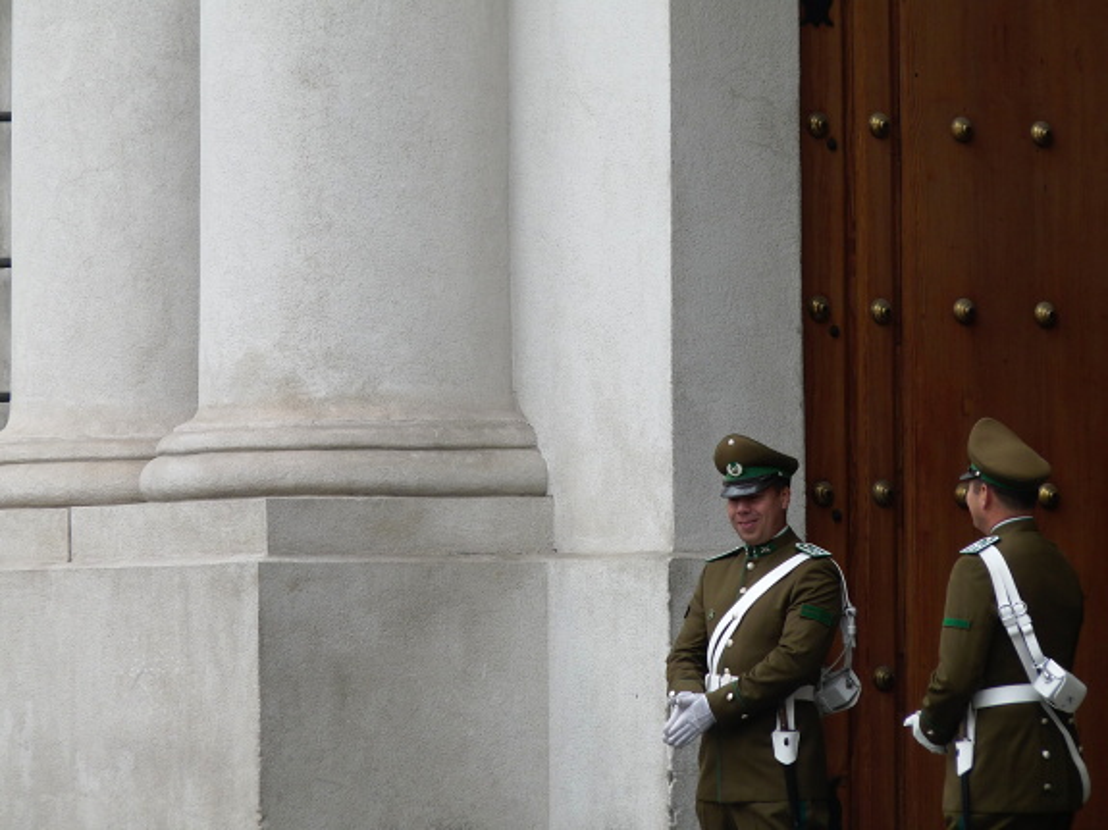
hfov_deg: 6.8
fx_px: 9376
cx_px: 554
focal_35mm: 293
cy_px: 415
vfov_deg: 5.1
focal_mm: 52.1
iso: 100
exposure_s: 1/250
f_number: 4.5
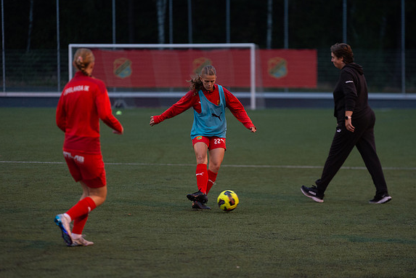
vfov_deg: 7.3
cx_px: 209
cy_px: 138
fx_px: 2161
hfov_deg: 11.0
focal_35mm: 187
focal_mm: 185
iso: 2800
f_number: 3.2
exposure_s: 1/640
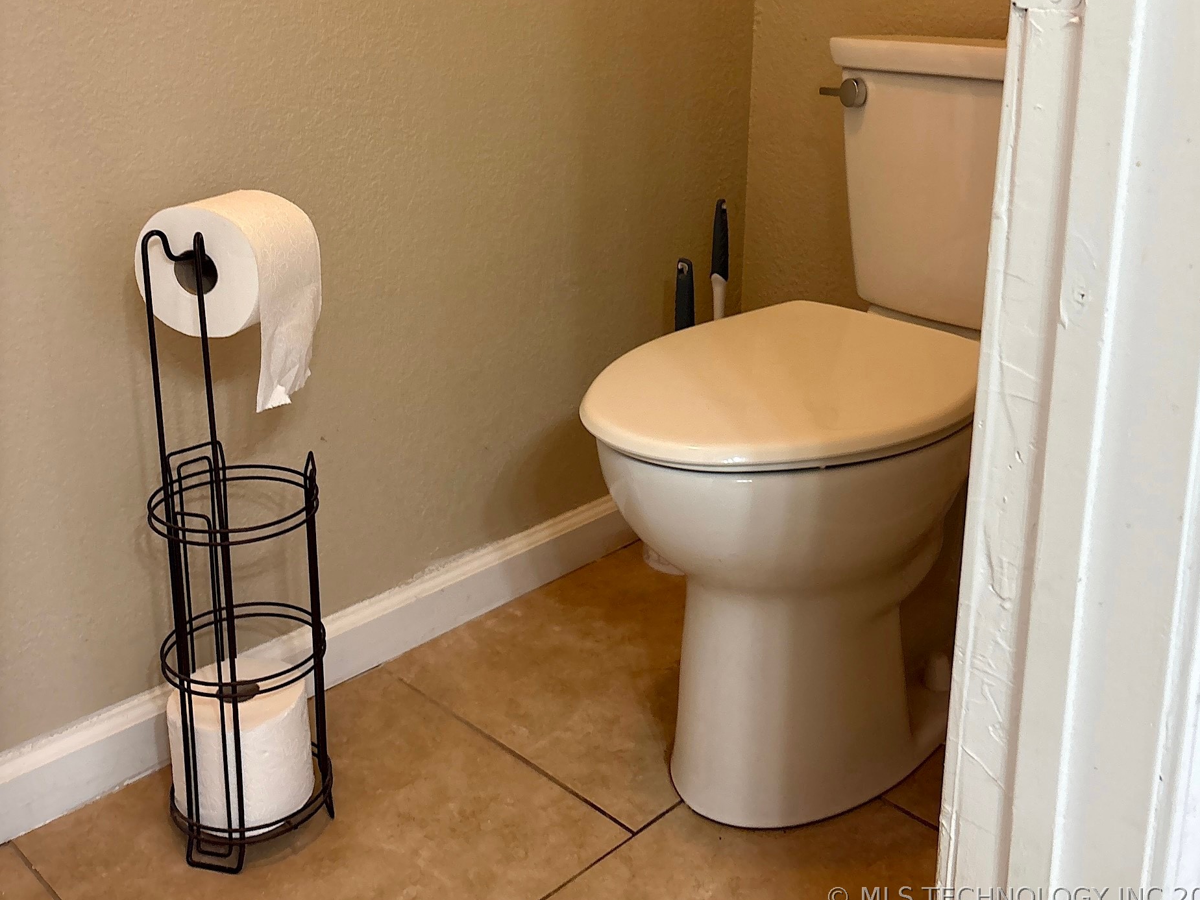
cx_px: 622
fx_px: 936
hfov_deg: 65.3
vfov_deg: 51.4
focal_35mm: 27
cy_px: 452
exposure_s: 1/60
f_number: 1.6
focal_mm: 5.96
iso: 200
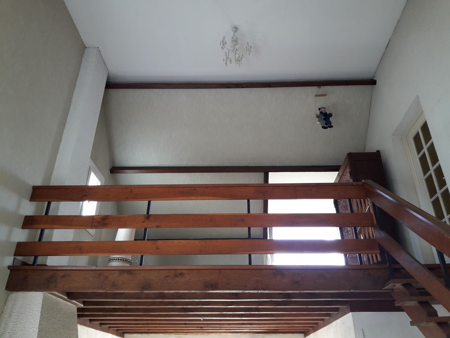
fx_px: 364
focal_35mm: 28
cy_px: 169
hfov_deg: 63.4
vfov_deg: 49.7
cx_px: 225
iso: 40
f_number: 1.9
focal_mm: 3.7
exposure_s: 1/33
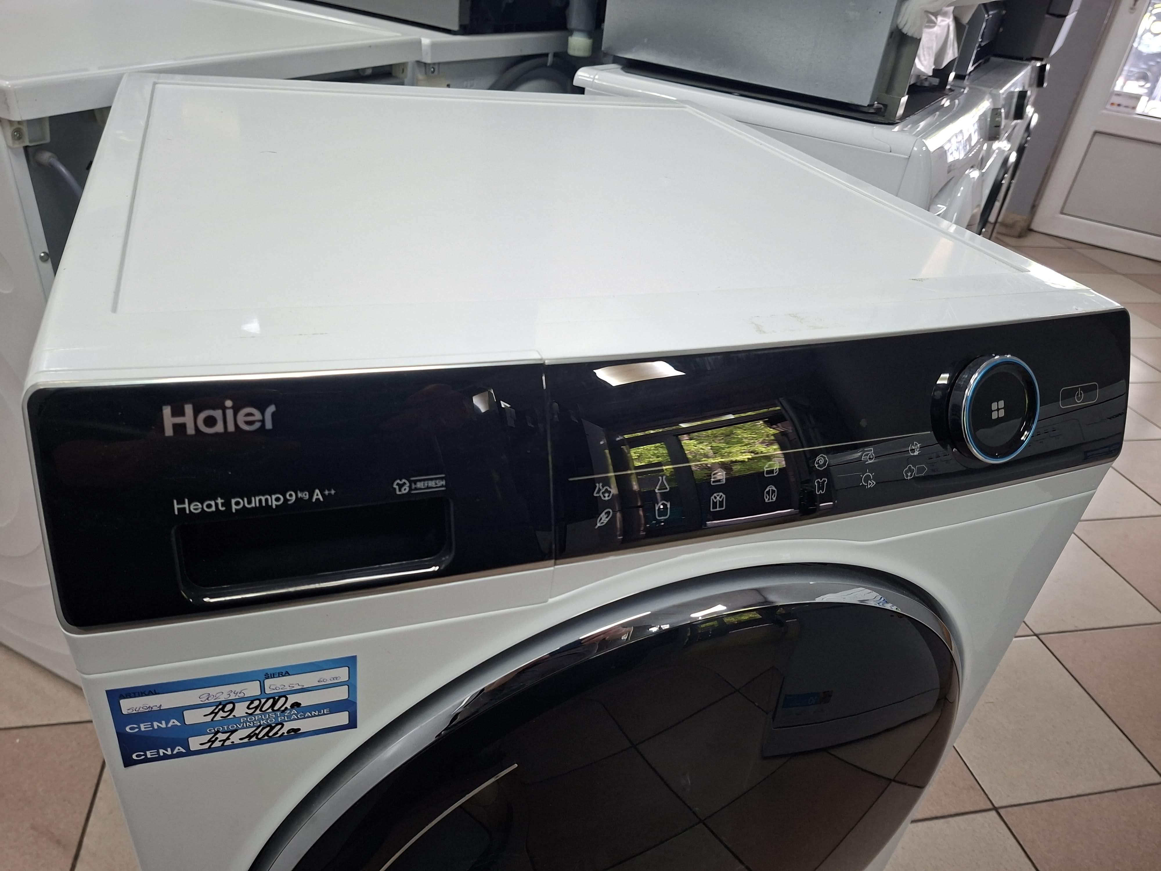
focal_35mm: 23
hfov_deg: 73.9
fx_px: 771
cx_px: 580
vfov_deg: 58.9
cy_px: 436
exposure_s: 1/100
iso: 320
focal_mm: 5.54
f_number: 1.8
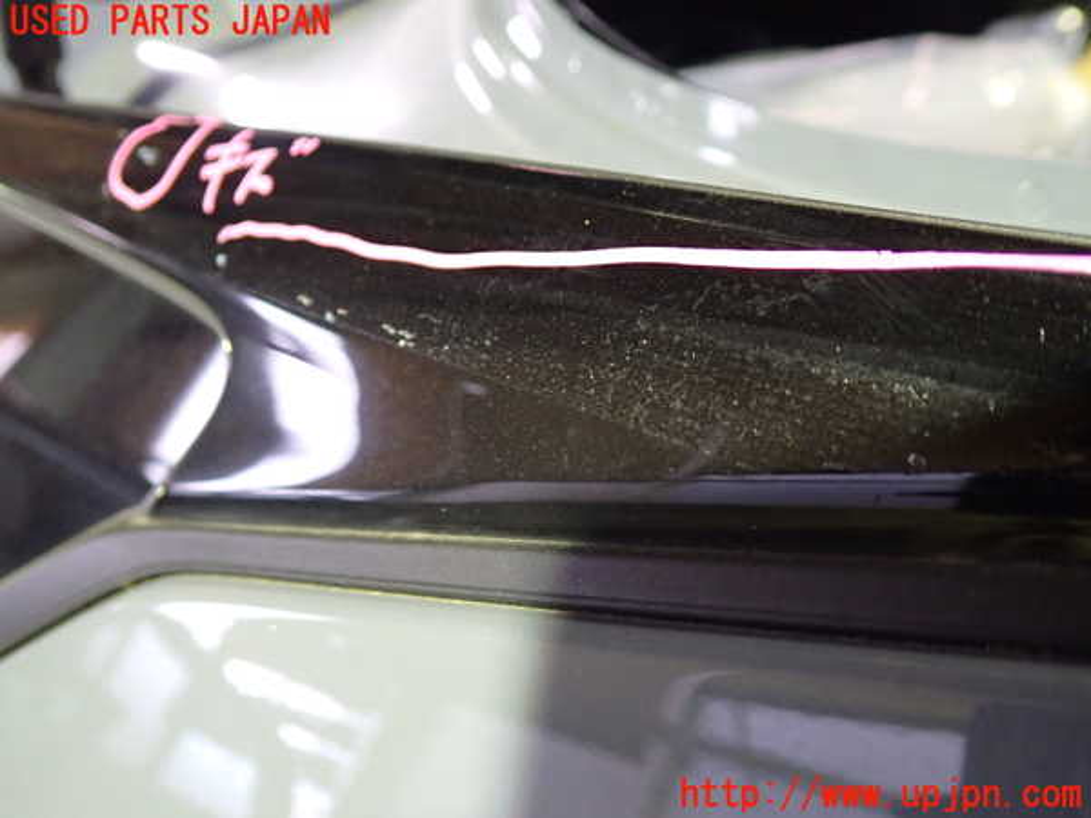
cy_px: 409
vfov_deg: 46.8
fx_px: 946
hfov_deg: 60.0
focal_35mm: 30
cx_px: 546
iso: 800
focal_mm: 5.4
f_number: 2.3
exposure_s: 1/20
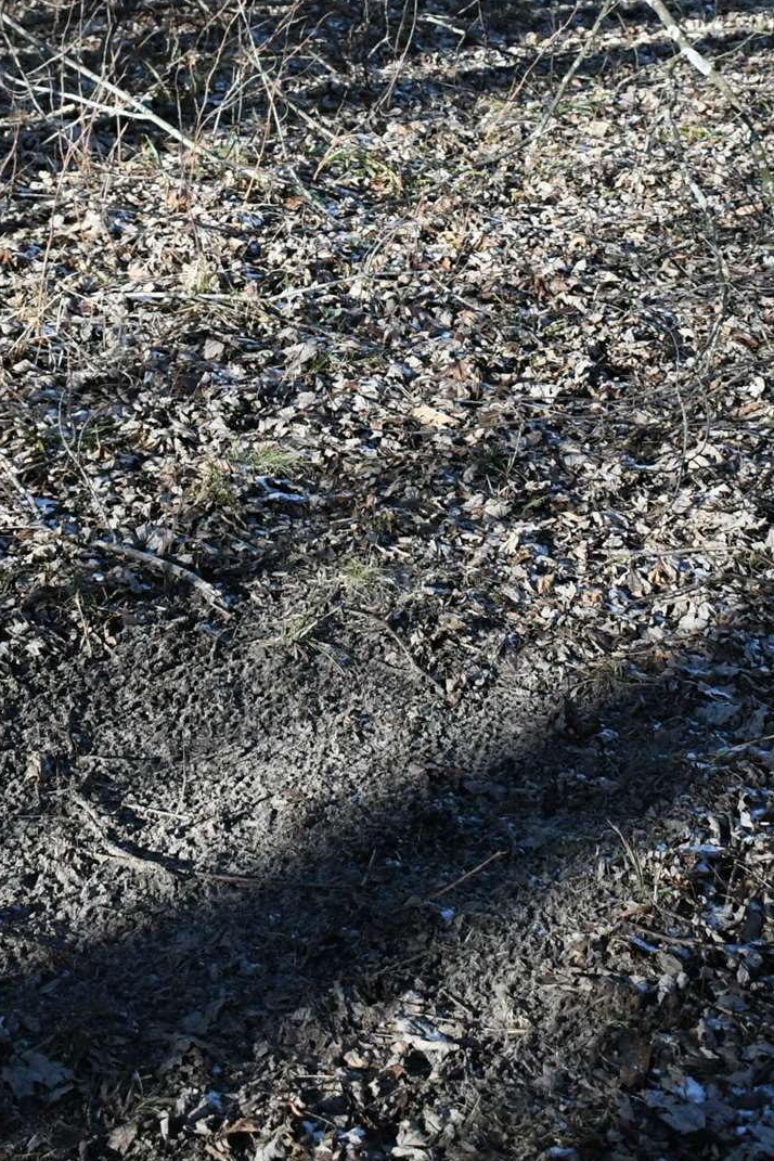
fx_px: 2290
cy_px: 178
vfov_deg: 27.7
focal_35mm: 71
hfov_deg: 19.2
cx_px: 369
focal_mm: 22
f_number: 3.8
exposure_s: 1/8000
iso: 2500
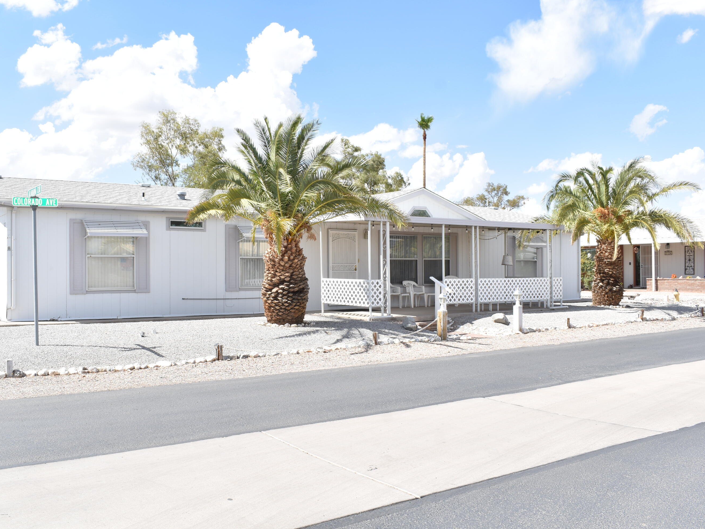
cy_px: 266
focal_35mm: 35
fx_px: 704
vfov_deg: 41.2
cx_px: 310
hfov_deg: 53.1
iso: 100
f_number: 10
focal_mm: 21
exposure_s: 1/125
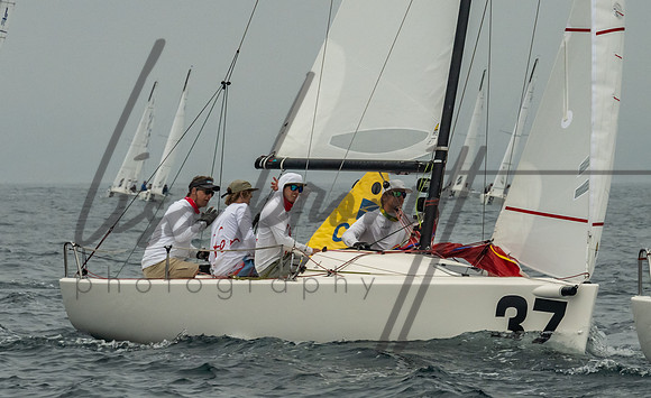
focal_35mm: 288
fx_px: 5080
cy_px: 158
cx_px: 333
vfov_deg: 4.5
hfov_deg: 7.3
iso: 800
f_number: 9
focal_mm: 135
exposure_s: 1/3200
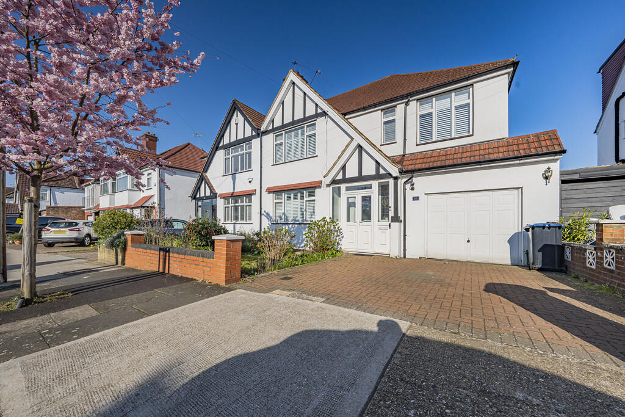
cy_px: 208
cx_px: 312
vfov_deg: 90.0
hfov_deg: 112.6
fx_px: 208
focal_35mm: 12
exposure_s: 1/1600
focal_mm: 12
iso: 320
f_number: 9
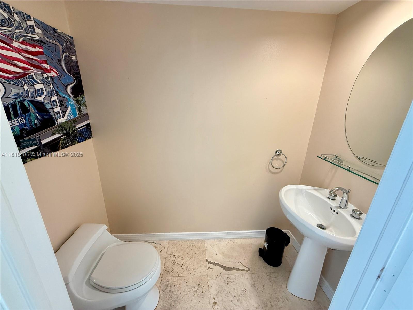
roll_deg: -1.2
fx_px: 167
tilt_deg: -17.8
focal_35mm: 14
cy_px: 155
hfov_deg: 102.1
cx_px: 206
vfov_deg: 85.7
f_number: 2.2
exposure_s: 1/60
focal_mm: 2.22
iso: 200
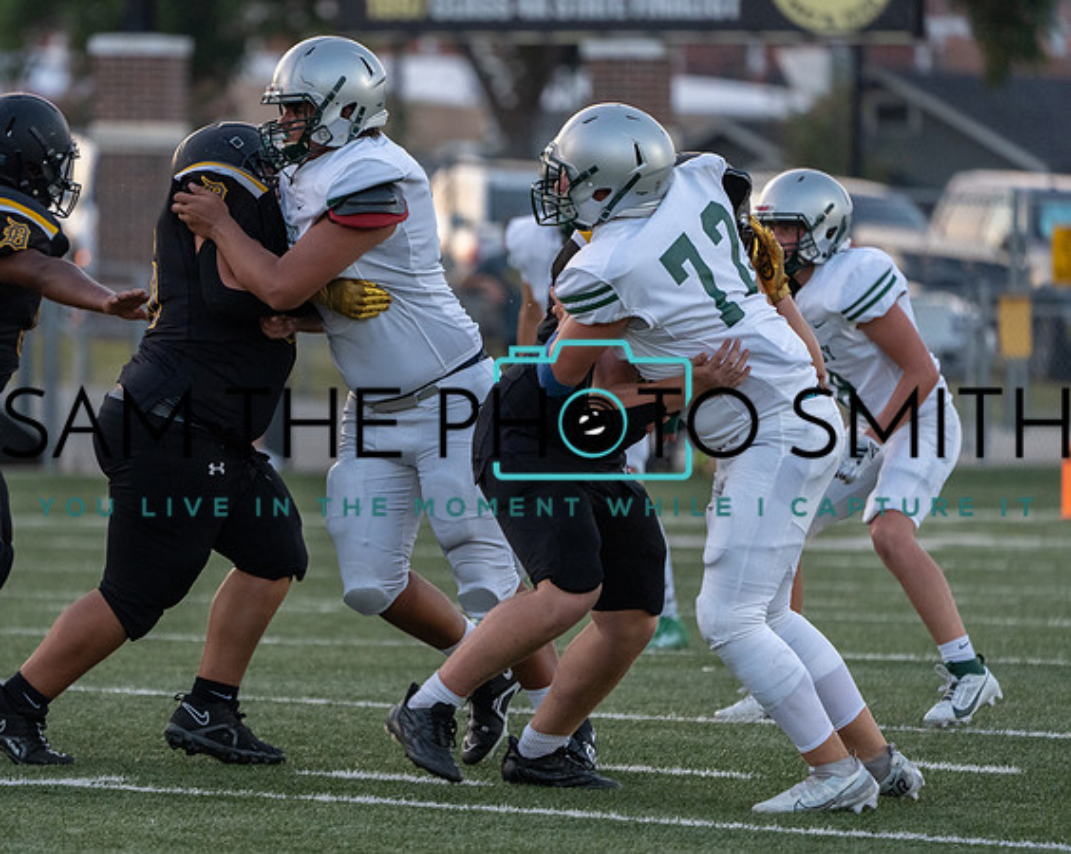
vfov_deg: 3.9
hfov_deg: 4.9
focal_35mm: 398
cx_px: 396
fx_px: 12591
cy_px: 449
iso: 3200
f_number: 5.6
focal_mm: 336
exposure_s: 1/1000
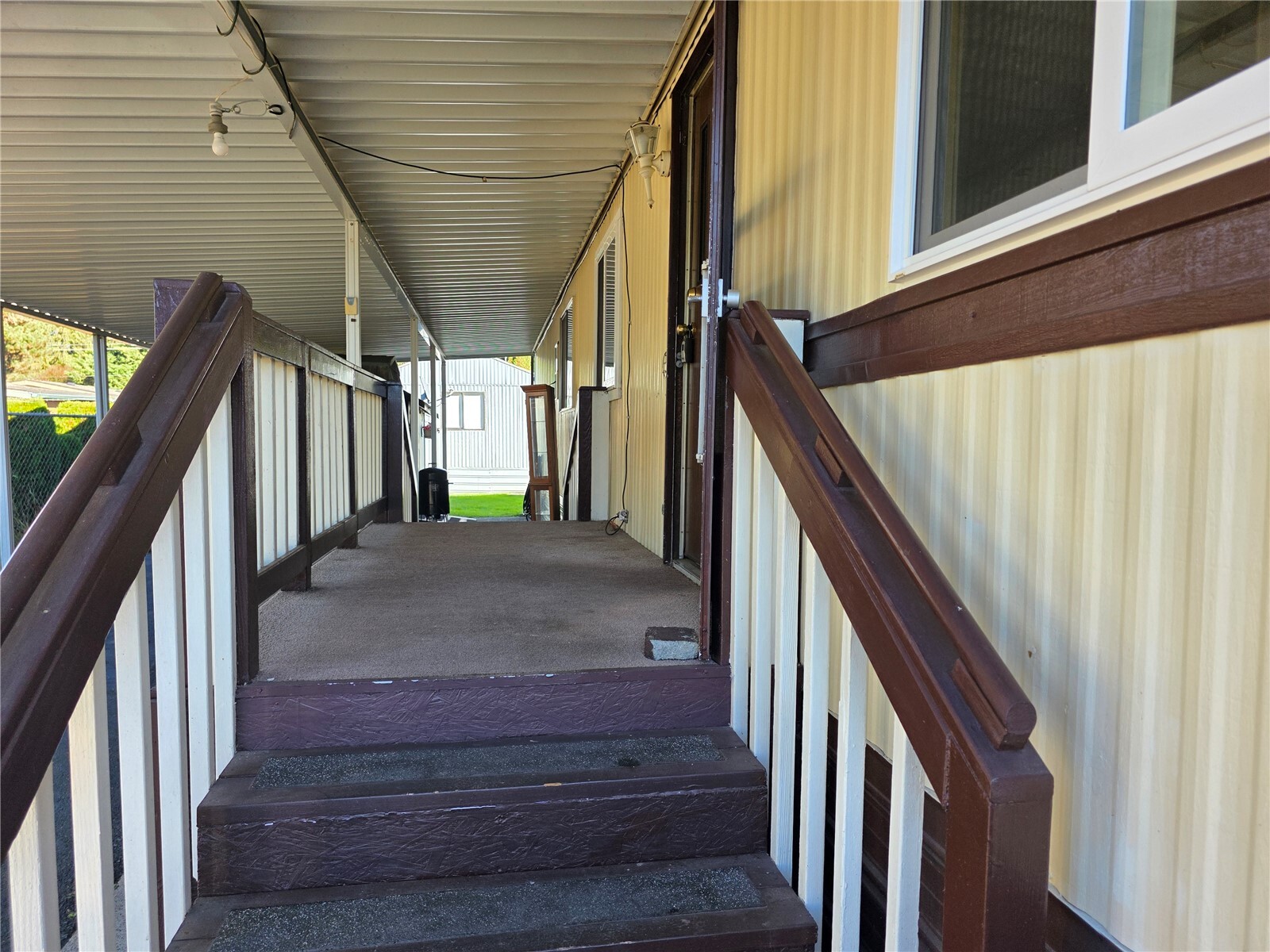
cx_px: 635
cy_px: 476
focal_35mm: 23
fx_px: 844
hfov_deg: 73.9
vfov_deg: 58.9
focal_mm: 6.3
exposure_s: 1/359
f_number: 1.7
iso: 50
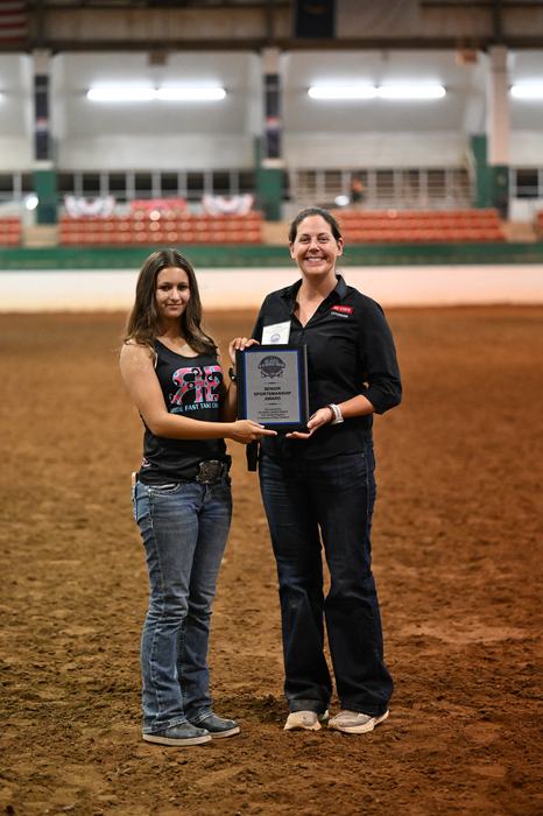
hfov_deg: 13.5
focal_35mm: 101
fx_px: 2287
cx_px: 272
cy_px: 408
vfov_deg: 20.2
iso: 8000
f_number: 2.8
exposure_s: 1/500
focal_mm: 101
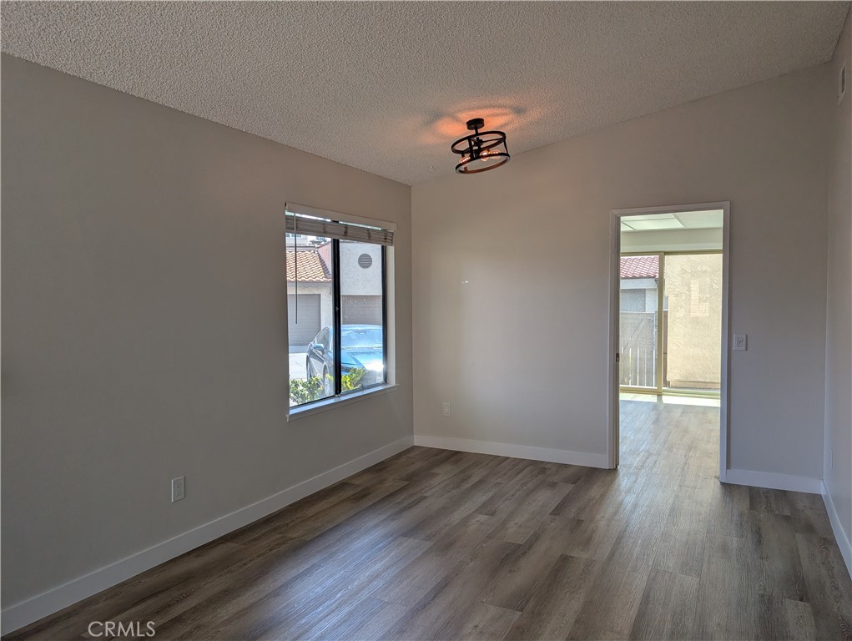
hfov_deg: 71.5
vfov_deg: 56.9
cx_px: 426
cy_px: 320
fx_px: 591
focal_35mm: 24
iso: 19
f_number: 1.68
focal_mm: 6.9
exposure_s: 1/172
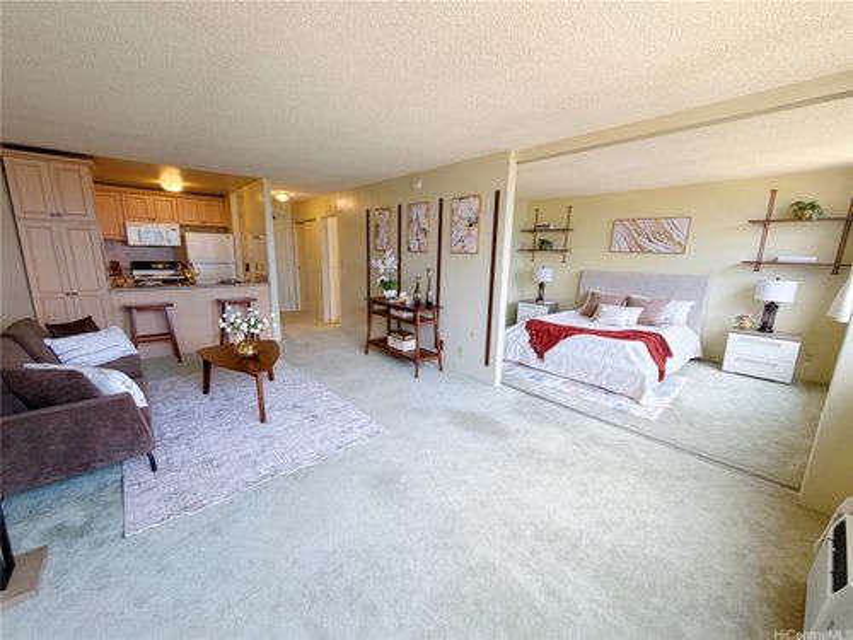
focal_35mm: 14
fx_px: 345
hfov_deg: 102.1
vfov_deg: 85.7
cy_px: 320
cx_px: 426
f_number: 2.2
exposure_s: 1/120
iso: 125
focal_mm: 2.22
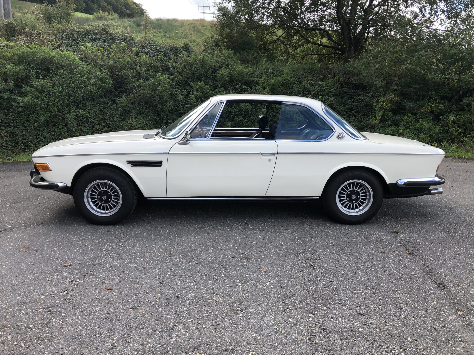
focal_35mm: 28
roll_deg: +1.2
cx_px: 237
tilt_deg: -9.5
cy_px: 178
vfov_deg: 49.7
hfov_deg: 63.4
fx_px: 383
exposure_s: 1/428
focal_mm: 3.99
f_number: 1.8
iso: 20
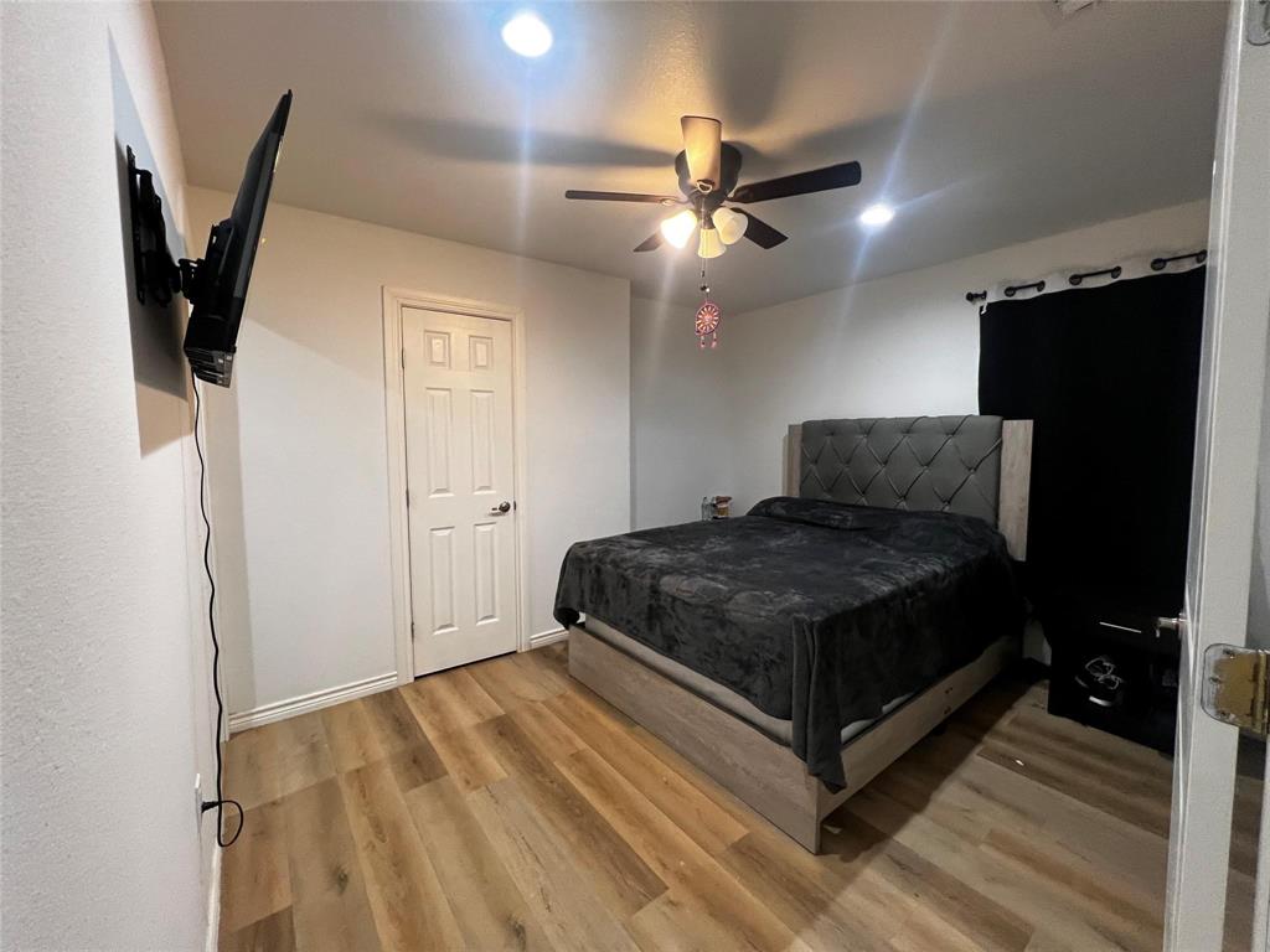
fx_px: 477
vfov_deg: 89.9
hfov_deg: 106.2
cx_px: 635
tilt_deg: -5.3
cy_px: 476
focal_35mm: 13
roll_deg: +0.2
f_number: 1.8
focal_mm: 1.57
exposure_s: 1/60
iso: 250
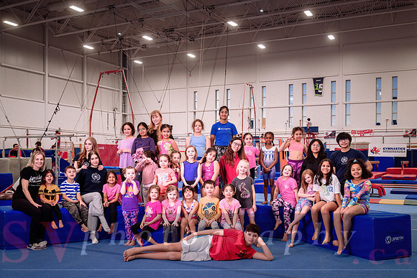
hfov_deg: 51.6
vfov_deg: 35.7
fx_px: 431
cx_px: 213
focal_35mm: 37
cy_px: 156
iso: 1600
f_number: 6.3
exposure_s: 1/160
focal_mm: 33
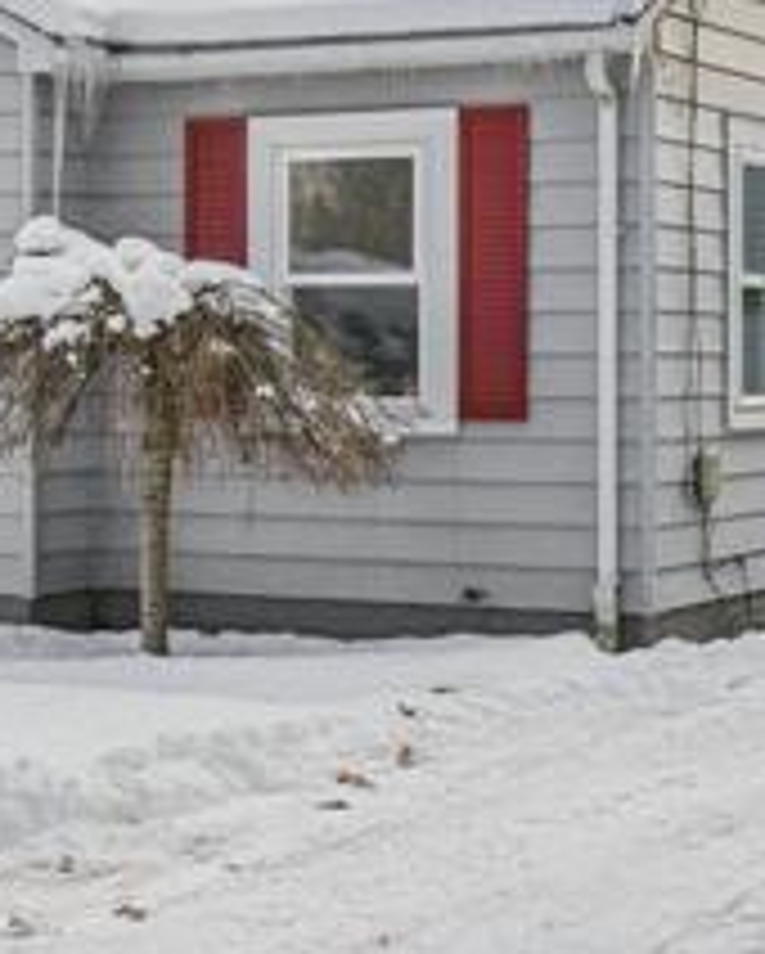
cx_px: 266
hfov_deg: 16.2
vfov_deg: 20.1
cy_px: 374
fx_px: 2685
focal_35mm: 95
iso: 100
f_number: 8
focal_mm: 14
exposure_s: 1/350
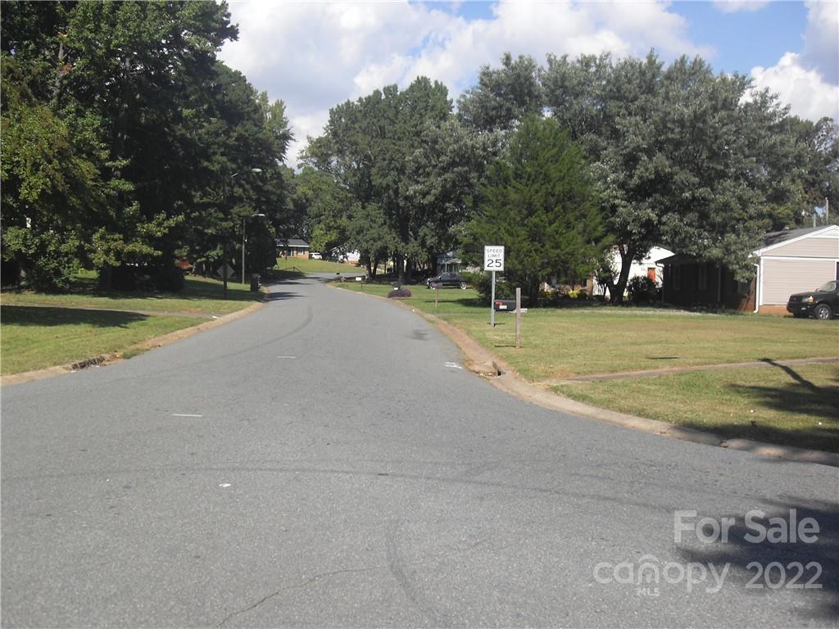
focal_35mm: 37
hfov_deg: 50.1
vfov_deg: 38.7
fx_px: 897
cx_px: 420
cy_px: 314
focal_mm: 6.3
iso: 80
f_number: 8.9
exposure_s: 1/125
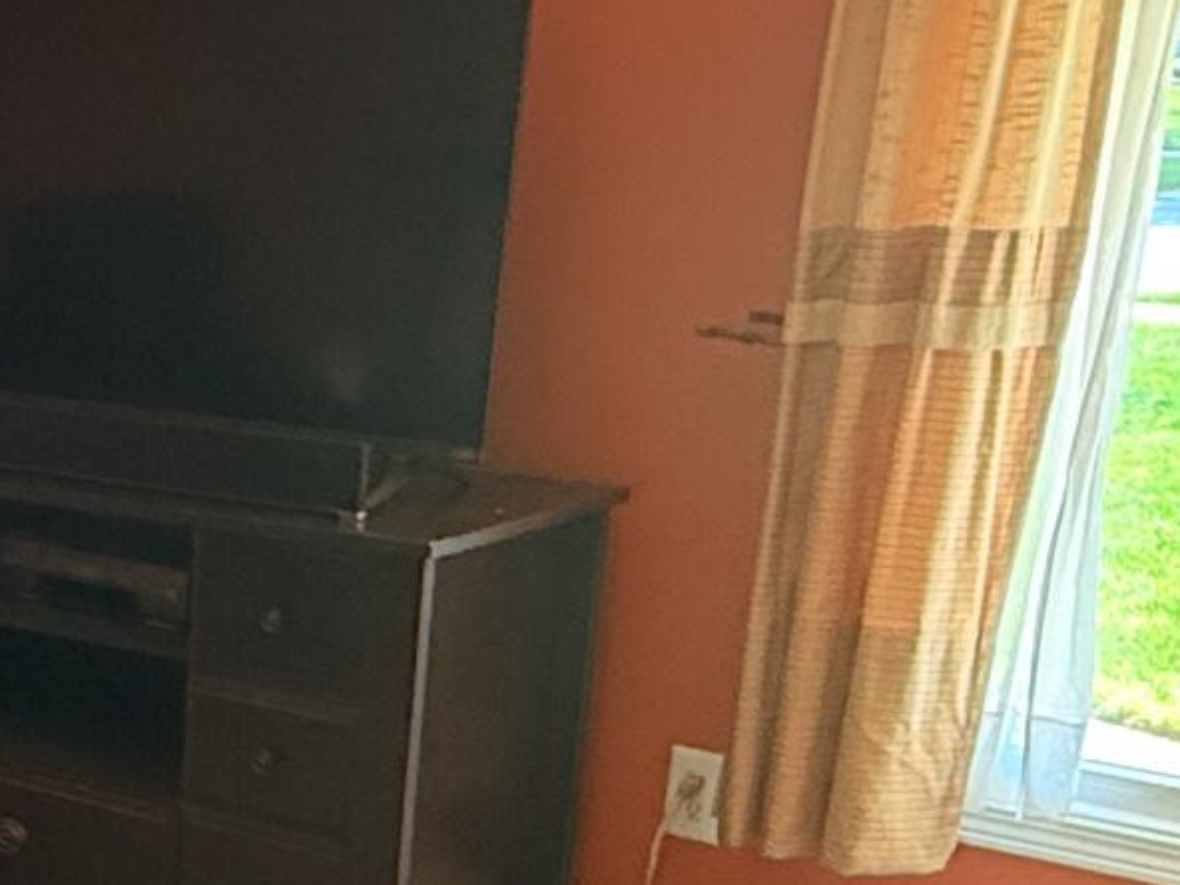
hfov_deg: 24.8
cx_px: -221
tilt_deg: -22.7
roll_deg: +1.6
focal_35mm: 71
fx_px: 2420
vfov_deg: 19.7
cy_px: 1009
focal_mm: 2.22
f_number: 2.2
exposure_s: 1/60
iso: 400
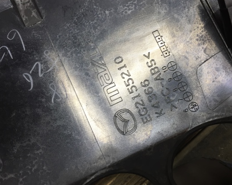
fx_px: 240
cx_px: 135
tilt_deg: -62.2
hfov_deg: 51.3
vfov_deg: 42.2
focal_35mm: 35
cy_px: 94
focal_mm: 4.15
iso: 32
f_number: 2.2
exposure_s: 1/33
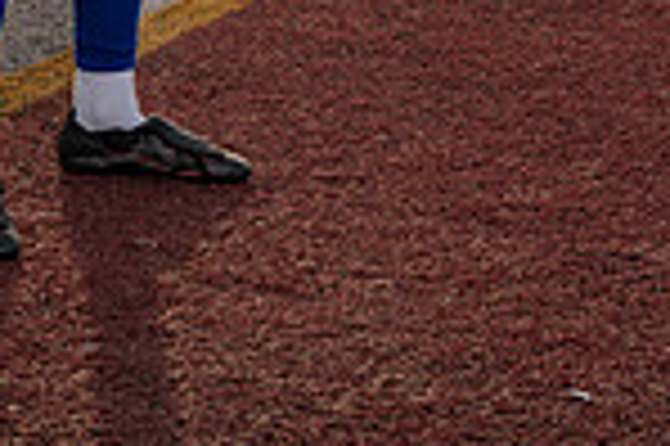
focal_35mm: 212
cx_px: 90
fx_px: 3941
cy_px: -559
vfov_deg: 6.2
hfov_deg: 9.7
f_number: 8
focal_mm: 70
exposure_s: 1/250
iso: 100
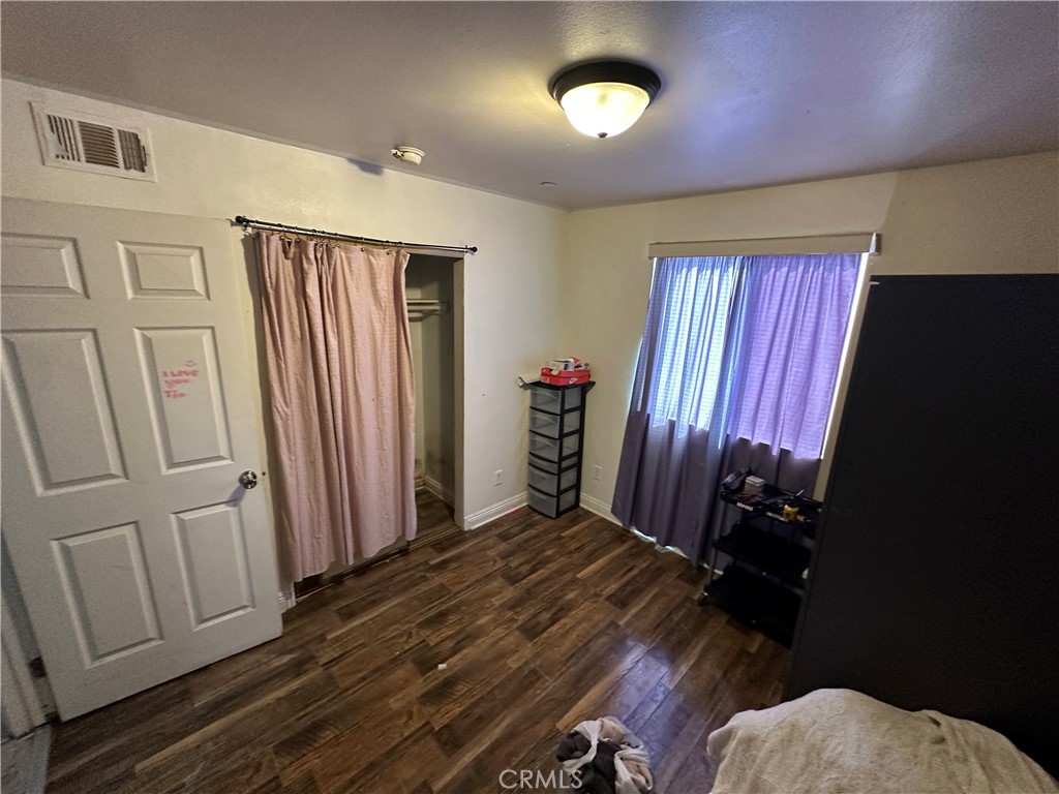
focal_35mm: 14
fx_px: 428
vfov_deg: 85.7
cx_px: 530
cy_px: 397
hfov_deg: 102.1
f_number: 2.2
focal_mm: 2.22
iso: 250
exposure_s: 1/60
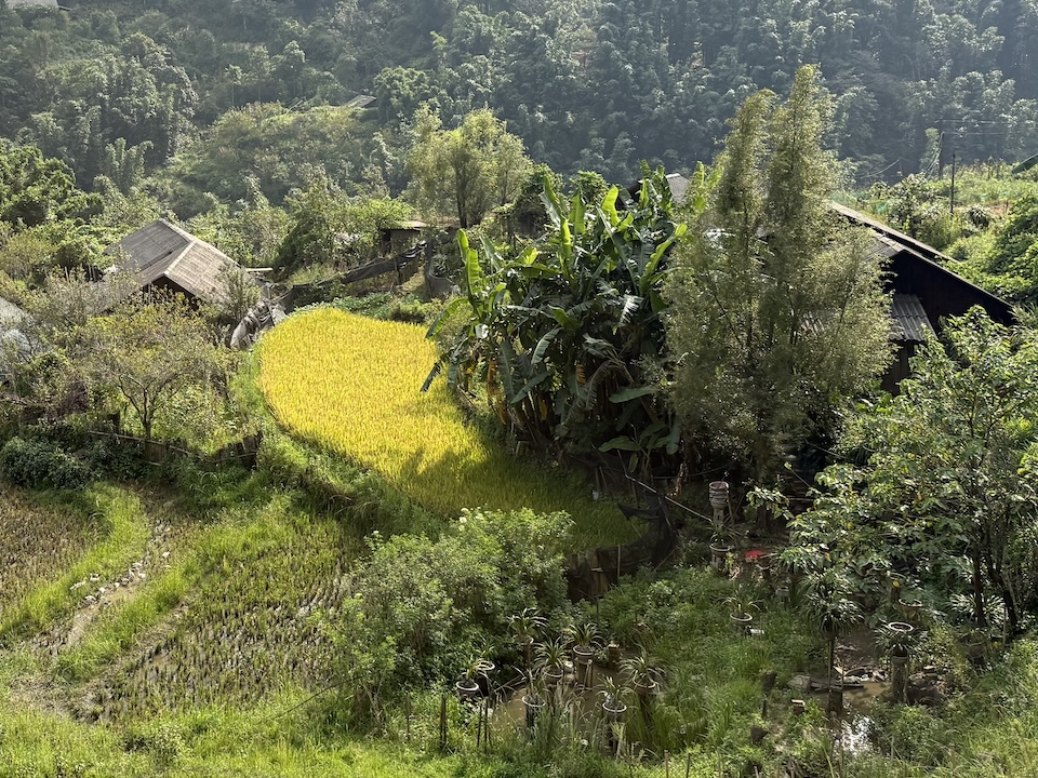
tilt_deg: -5.6
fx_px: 1439
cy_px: 175
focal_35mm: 48
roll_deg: -0.1
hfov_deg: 37.8
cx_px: 163
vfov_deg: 29.7
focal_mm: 6.76
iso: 100
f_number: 1.78
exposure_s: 1/2232
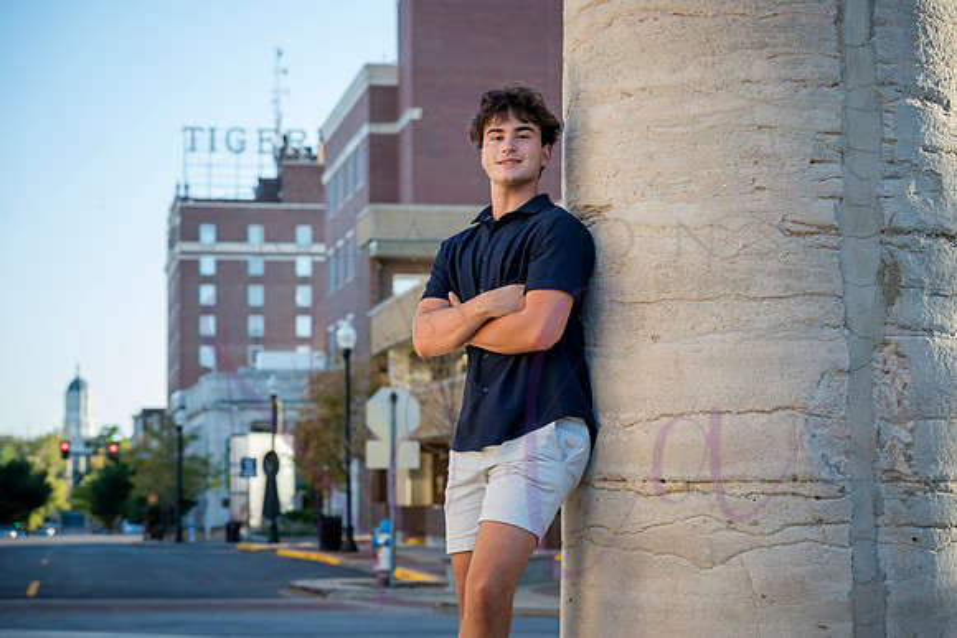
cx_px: 481
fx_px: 1915
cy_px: 304
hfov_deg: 28.1
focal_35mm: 72
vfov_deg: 18.9
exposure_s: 1/640
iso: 360
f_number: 4
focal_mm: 67
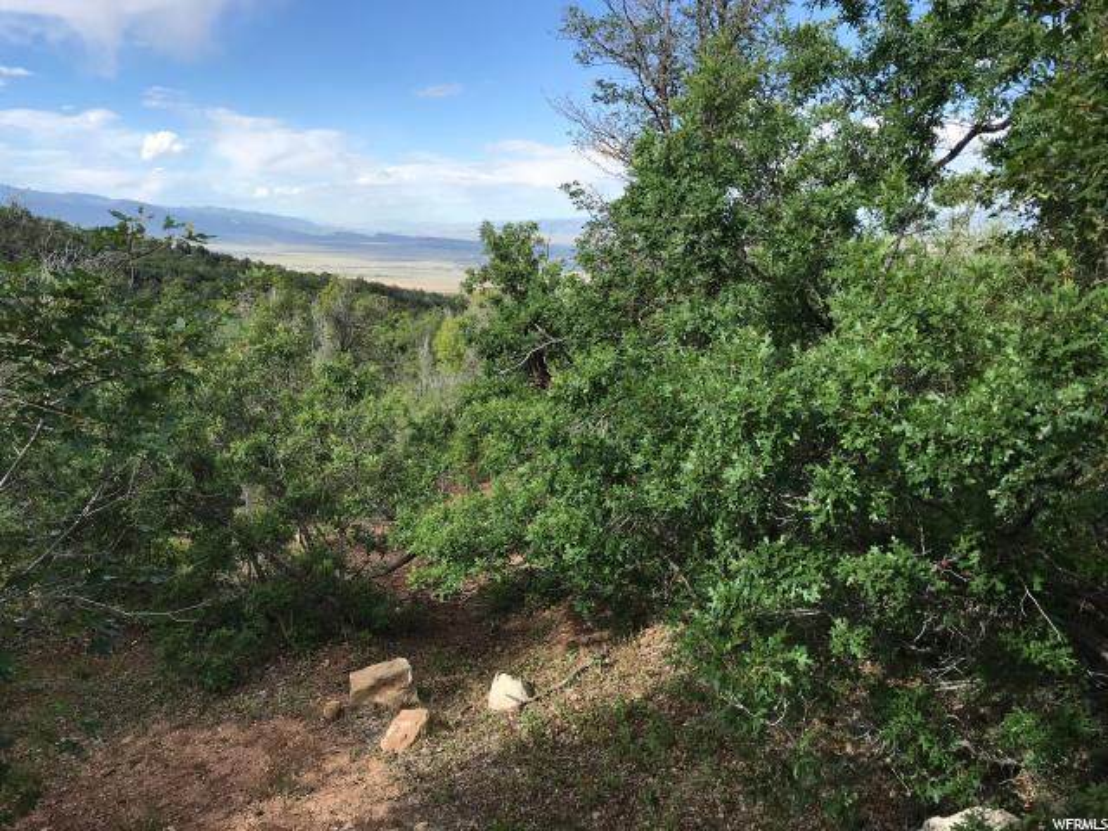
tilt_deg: -10.3
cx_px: 554
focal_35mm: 28
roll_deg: -0.9
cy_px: 416
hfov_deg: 63.4
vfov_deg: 49.7
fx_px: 896
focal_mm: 3.99
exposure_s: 1/1244
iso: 20
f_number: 1.8
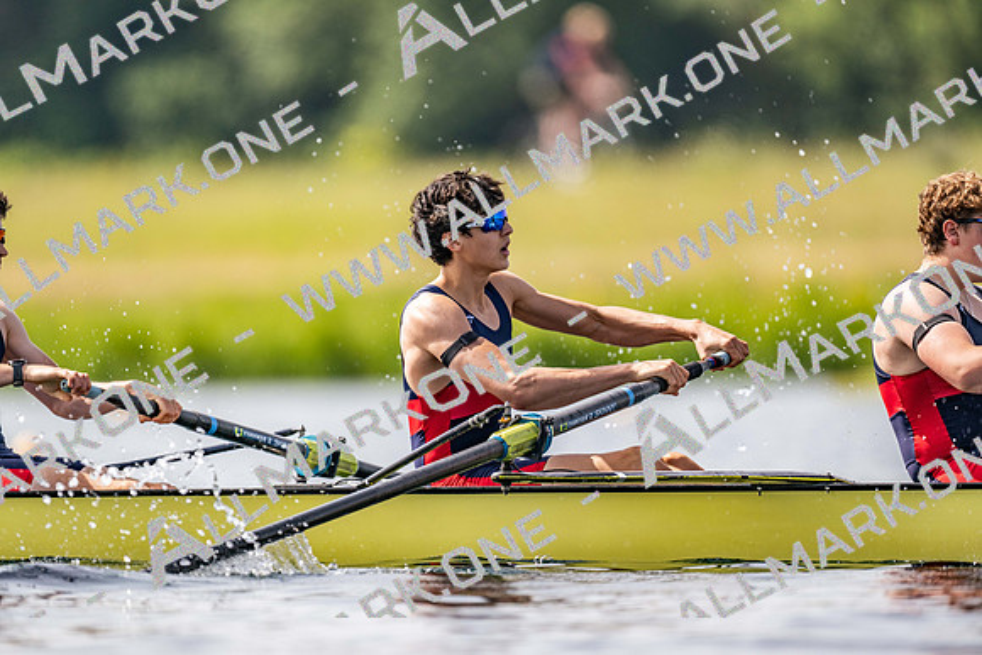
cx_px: 491
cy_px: 328
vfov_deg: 2.3
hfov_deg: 3.4
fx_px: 16370
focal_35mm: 600
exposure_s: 1/2500
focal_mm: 600
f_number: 4
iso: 250
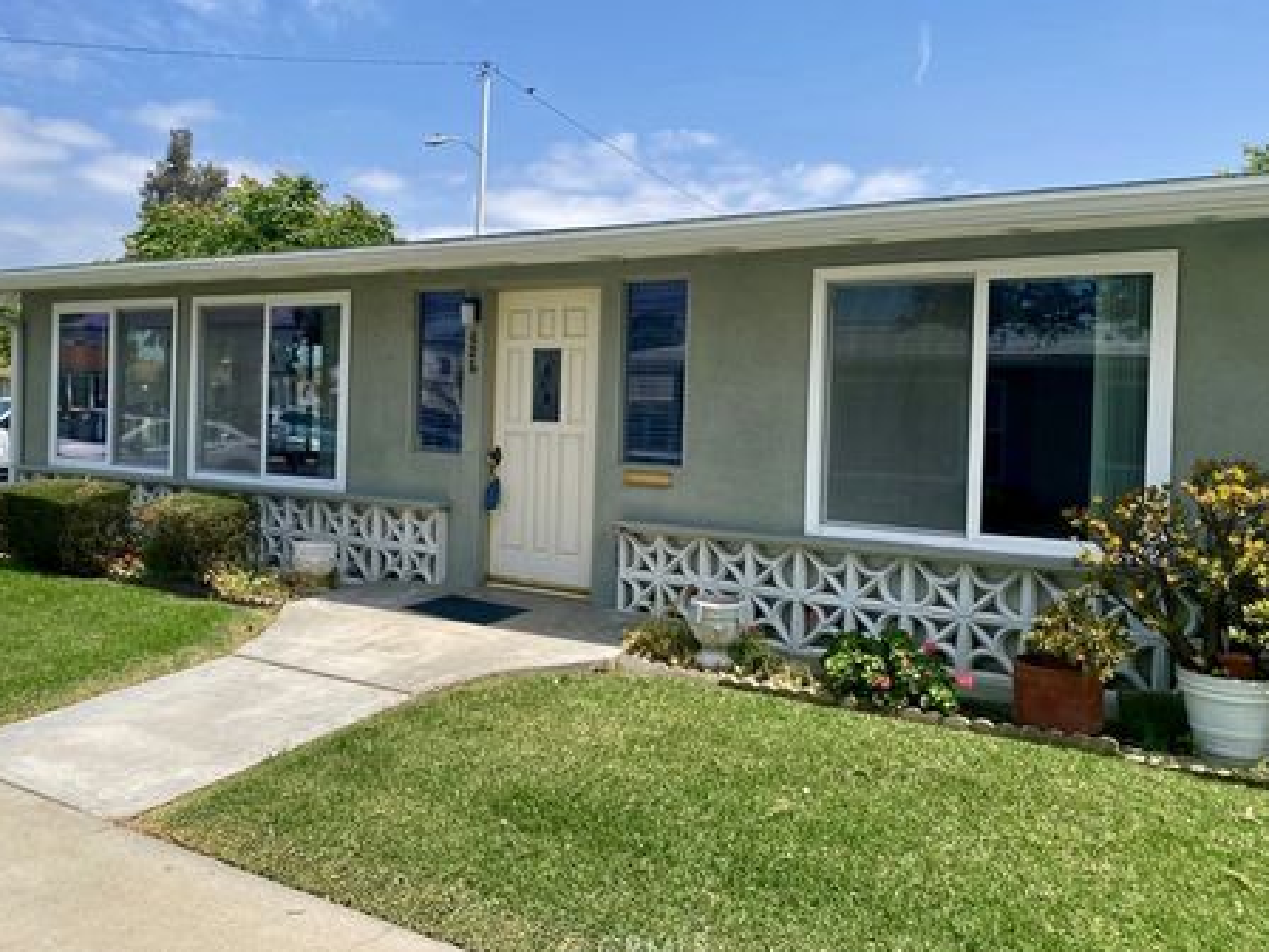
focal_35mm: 29
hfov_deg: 61.6
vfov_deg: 48.2
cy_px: 438
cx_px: 606
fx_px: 1063
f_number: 1.8
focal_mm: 4.25
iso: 32
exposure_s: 1/2571
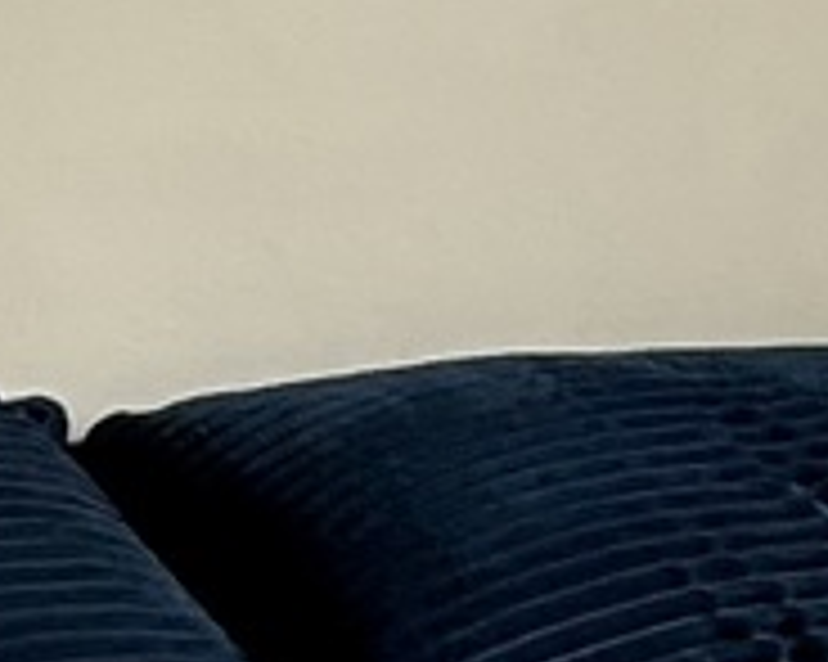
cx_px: 2092
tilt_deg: -9.5
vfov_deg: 7.0
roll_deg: +1.6
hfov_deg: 8.0
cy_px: 459
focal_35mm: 222
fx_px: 5437
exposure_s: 1/137
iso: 16
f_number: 1.8
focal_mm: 3
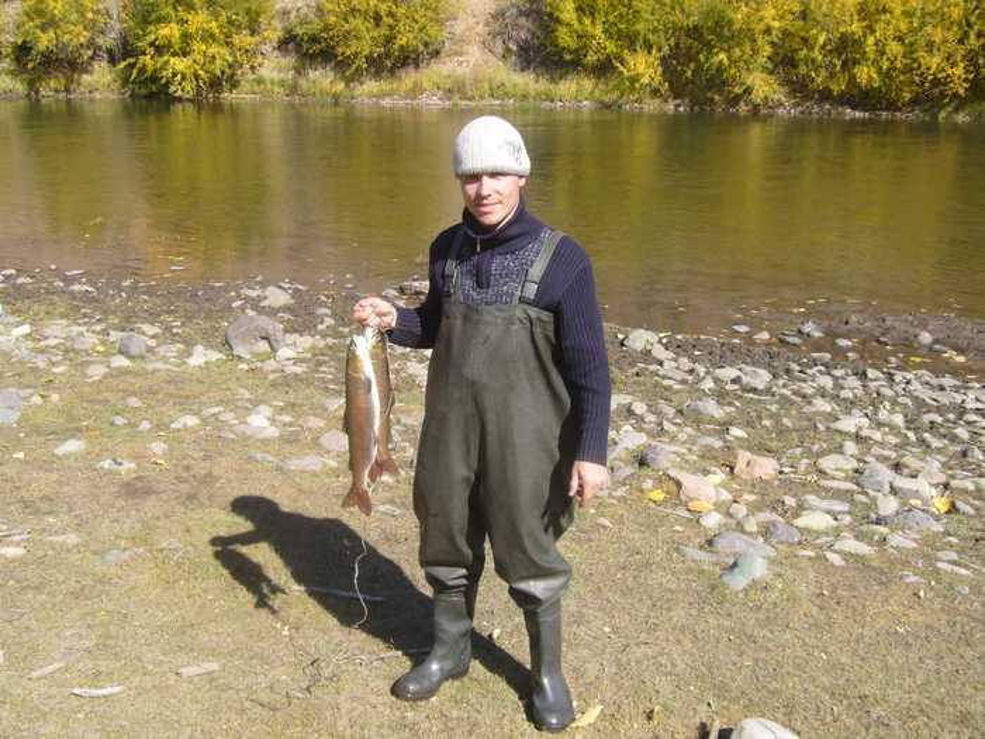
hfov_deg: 46.8
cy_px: 370
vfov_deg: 36.0
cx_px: 492
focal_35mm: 40
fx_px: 1138
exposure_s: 1/200
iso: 80
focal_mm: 6.6
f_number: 6
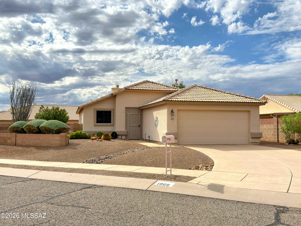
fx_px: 304
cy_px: 113
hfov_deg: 52.6
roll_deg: +0.0
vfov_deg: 40.7
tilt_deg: +3.2
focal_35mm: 35
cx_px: 150
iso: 64
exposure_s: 1/10870
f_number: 1.78
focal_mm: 6.76
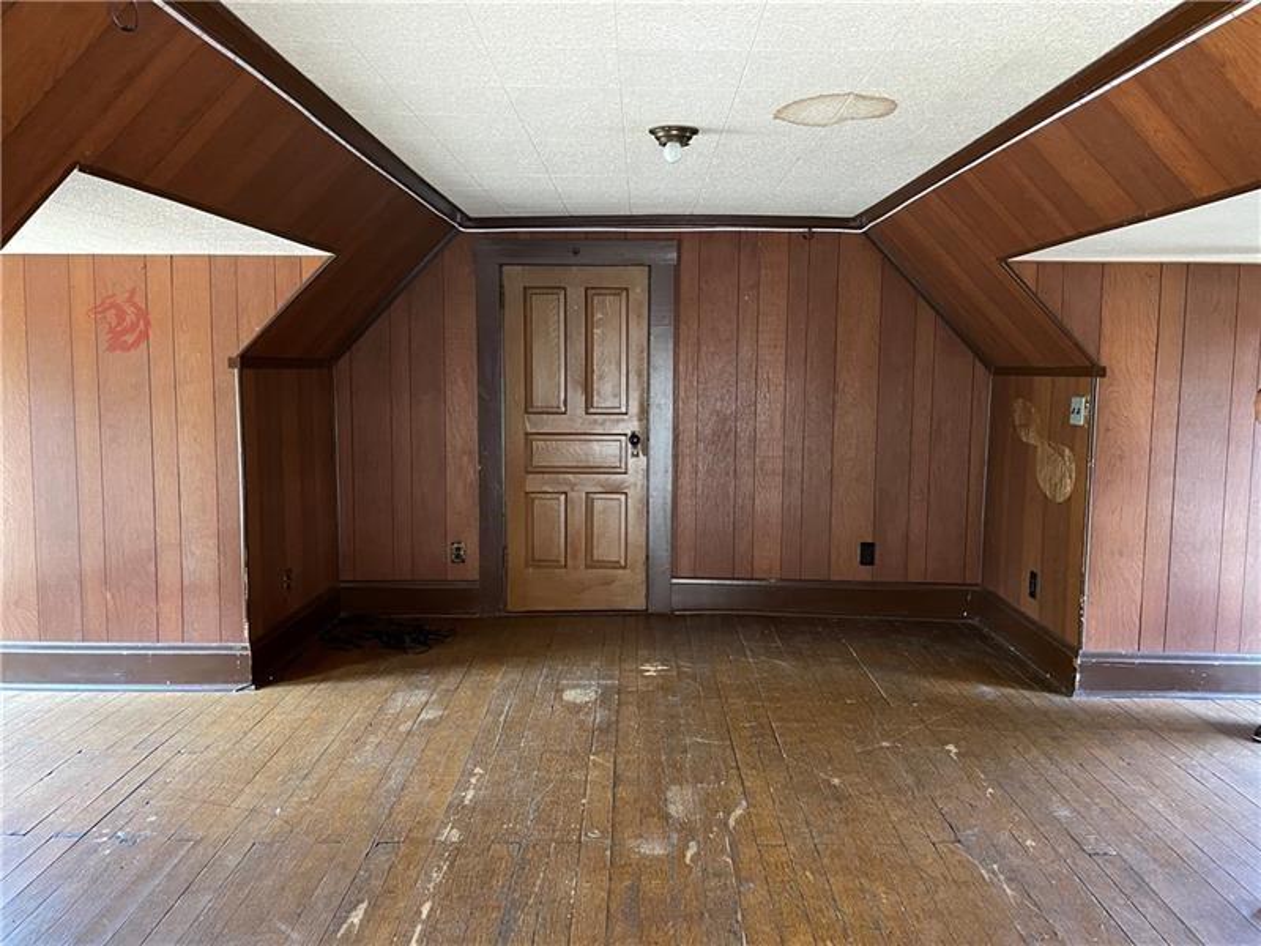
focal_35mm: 26
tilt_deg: -5.7
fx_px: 947
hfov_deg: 67.3
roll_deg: +0.6
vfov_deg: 53.1
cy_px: 473
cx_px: 630
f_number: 1.6
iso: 500
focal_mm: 4.2
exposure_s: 1/45
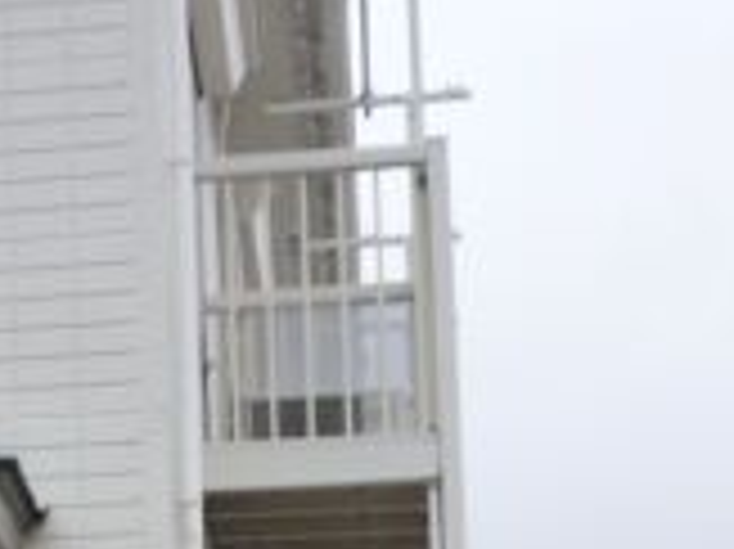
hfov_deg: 10.8
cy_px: 774
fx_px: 3581
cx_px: -702
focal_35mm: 169
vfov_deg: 8.6
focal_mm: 7.7
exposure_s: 1/60
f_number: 3.7
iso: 125
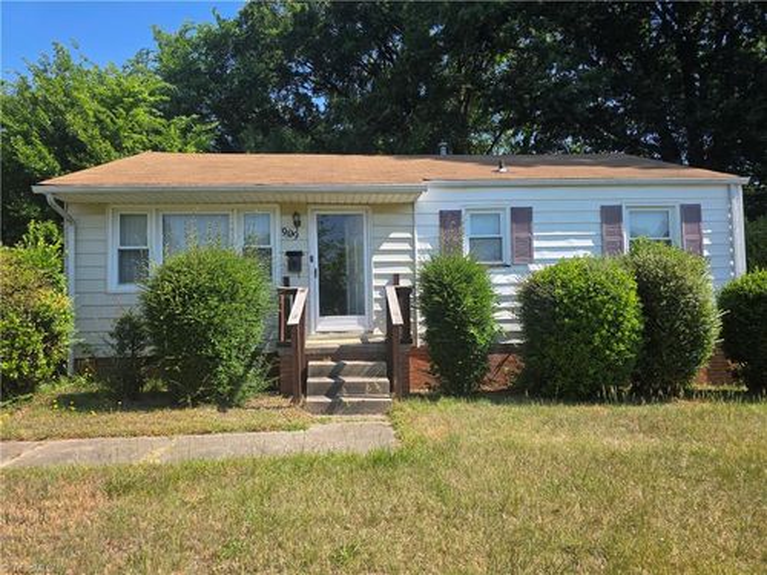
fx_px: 510
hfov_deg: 73.9
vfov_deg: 58.9
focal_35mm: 23
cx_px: 384
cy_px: 288
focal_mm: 6.3
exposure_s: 1/2558
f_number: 1.7
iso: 80
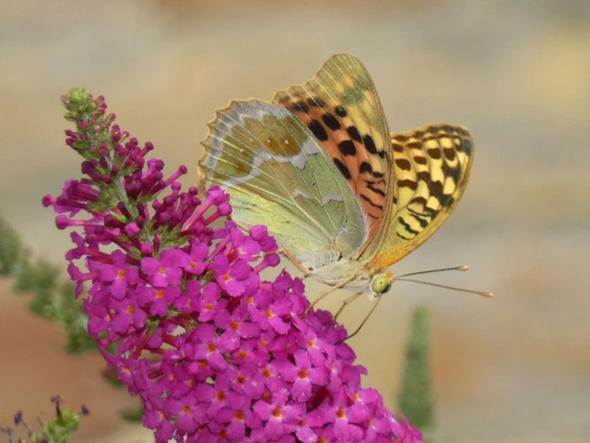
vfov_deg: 3.2
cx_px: 295
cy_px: 222
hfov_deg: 4.2
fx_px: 7994
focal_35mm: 469
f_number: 5.6
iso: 250
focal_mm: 84
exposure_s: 1/250
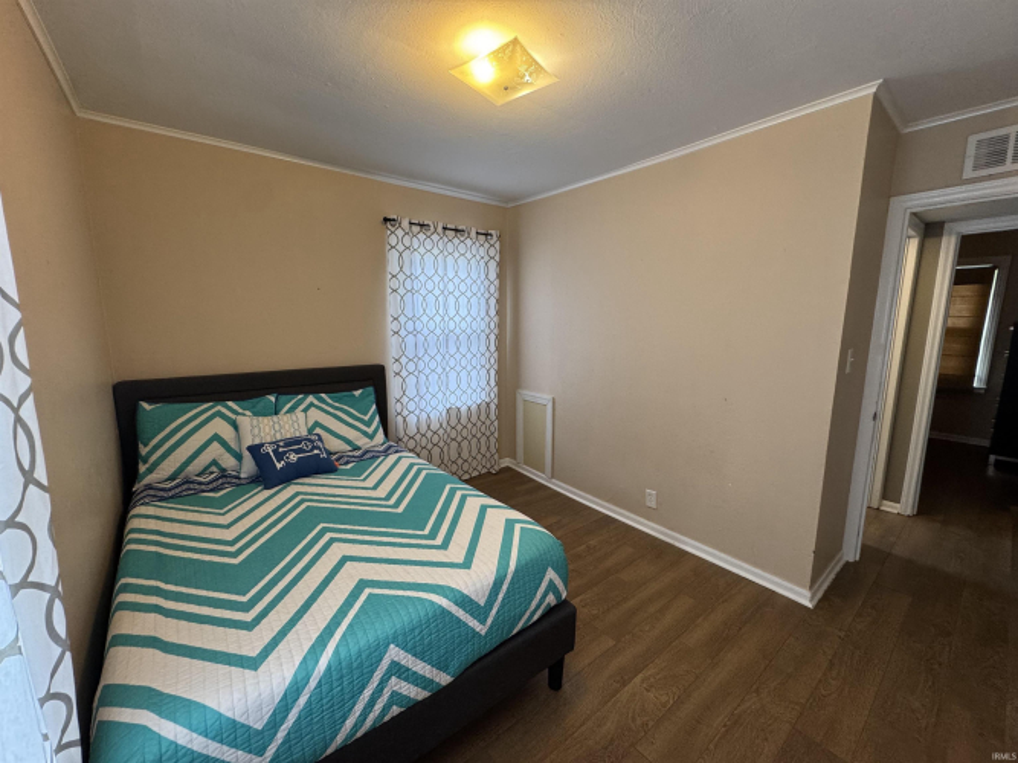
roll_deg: +0.5
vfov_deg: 85.7
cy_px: 382
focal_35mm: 14
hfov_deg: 102.1
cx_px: 509
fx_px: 412
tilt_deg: -9.1
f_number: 2.2
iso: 200
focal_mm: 2.22
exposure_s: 1/120
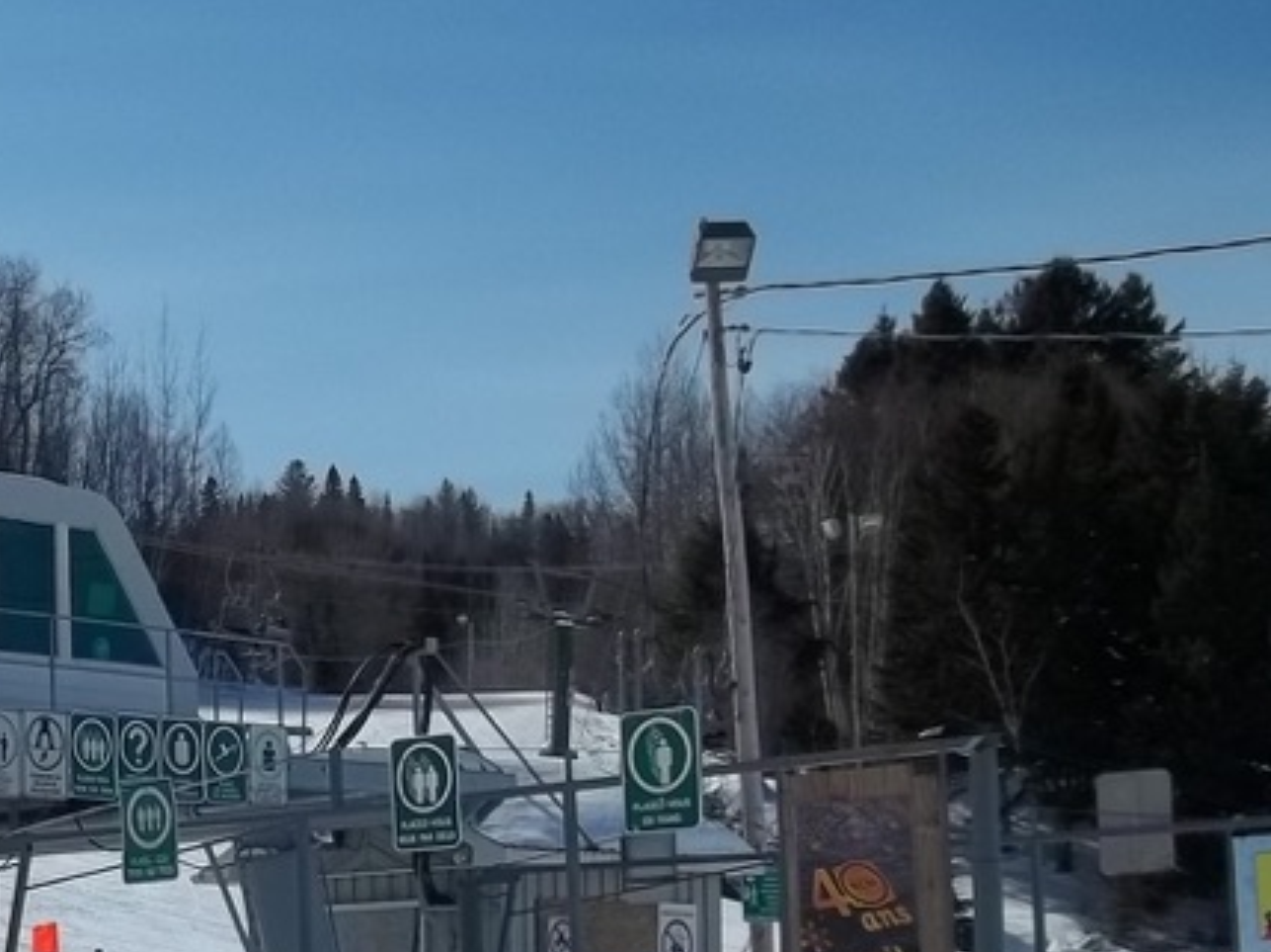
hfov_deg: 23.7
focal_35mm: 77
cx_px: -151
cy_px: 869
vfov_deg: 18.8
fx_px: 2825
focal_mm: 5.9
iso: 64
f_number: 8
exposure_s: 1/500
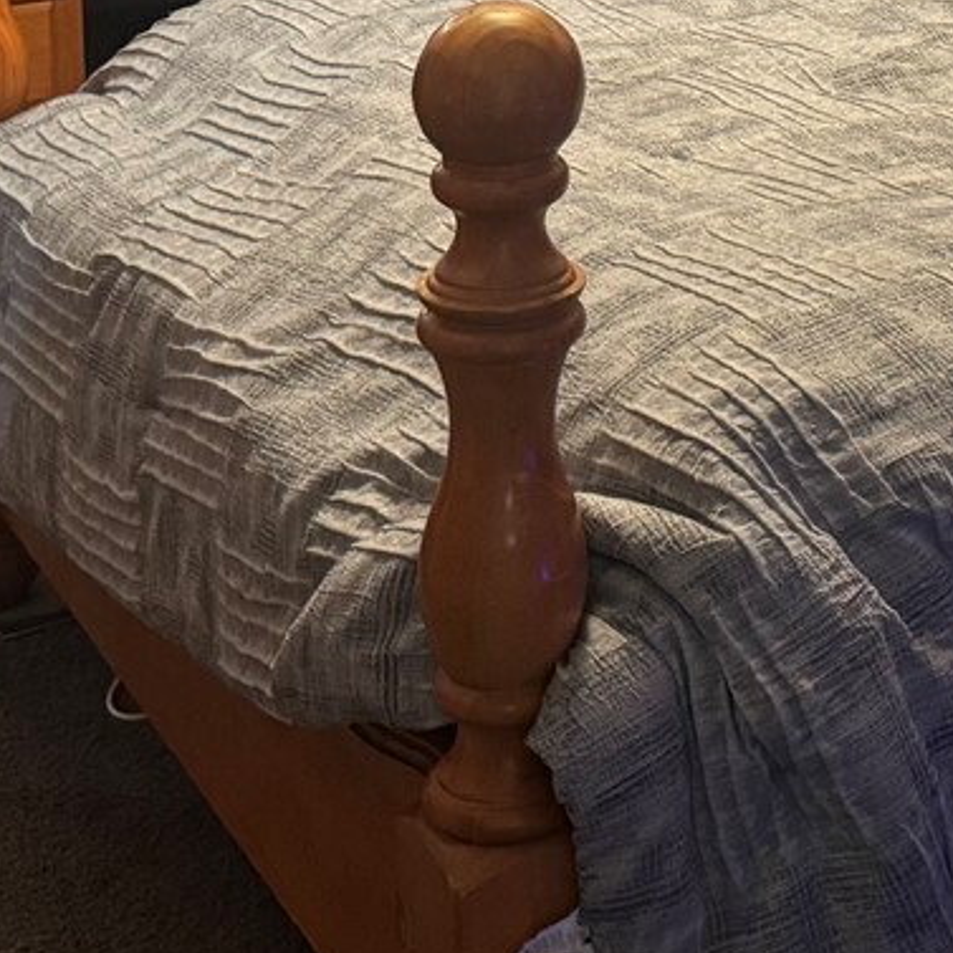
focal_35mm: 90
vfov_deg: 18.3
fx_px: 2803
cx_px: 948
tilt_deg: -11.7
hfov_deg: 18.8
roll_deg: -1.8
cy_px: -207
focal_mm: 6.76
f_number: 1.78
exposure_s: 1/40
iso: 640
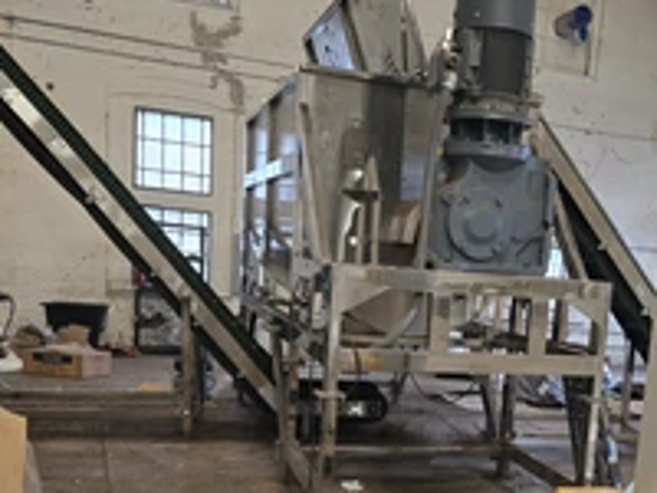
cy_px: 404
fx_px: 873
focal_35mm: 46
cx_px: 489
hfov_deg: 40.1
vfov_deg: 30.6
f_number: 1.8
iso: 640
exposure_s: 1/120
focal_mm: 5.4
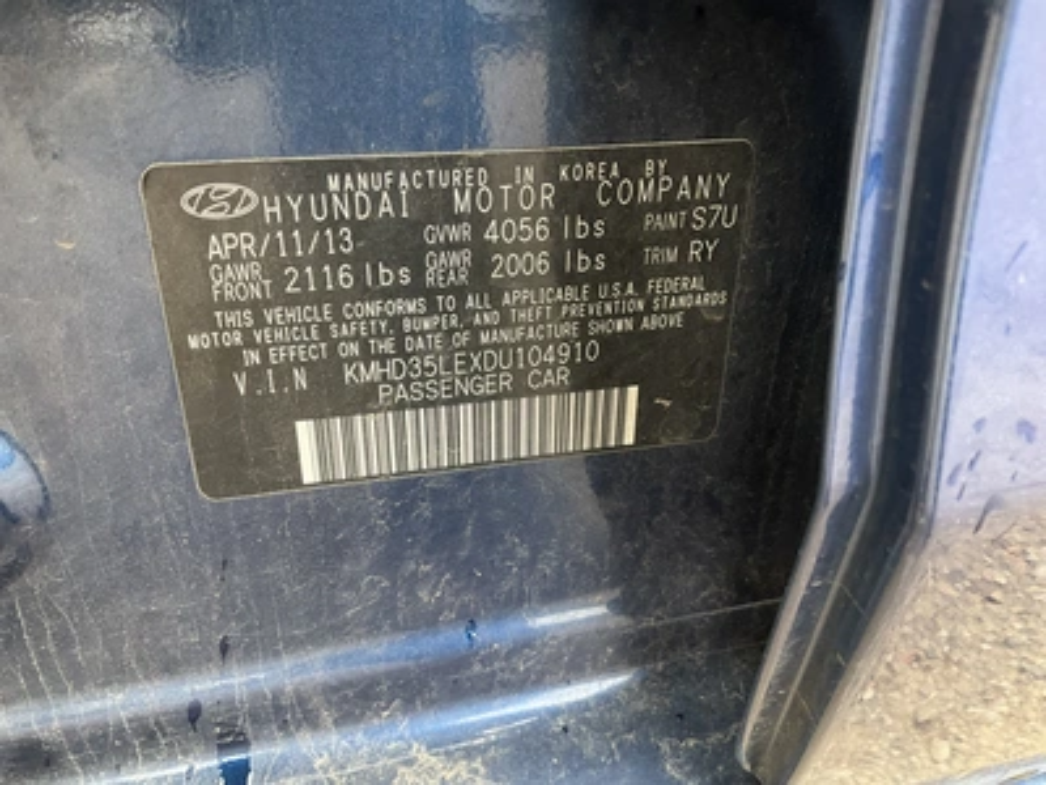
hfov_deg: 61.7
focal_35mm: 29
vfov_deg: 48.2
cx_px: 523
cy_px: 392
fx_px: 876
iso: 64
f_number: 1.8
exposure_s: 1/122
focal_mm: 3
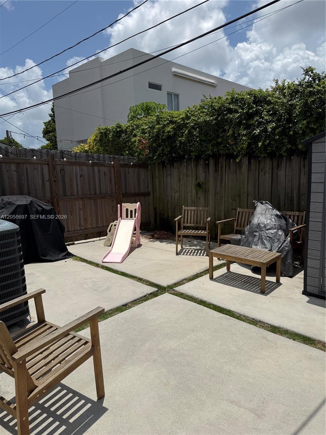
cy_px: 218
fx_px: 301
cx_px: 163
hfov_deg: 56.8
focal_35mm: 24
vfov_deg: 71.6
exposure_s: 1/10309
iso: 80
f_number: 1.78
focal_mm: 6.76
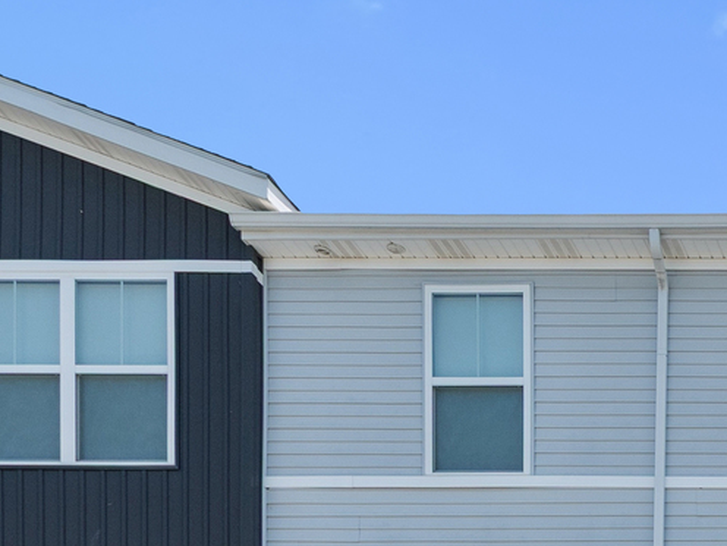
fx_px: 1386
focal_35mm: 66
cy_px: 741
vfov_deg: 20.1
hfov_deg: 24.0
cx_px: 1055
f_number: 8
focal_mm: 14
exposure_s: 1/400
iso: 250
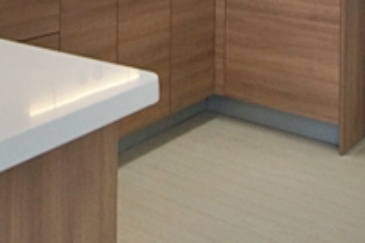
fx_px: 598
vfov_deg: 19.8
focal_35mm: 59
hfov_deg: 33.8
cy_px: -126
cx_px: 135
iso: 800
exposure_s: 1/400
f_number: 4
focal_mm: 10
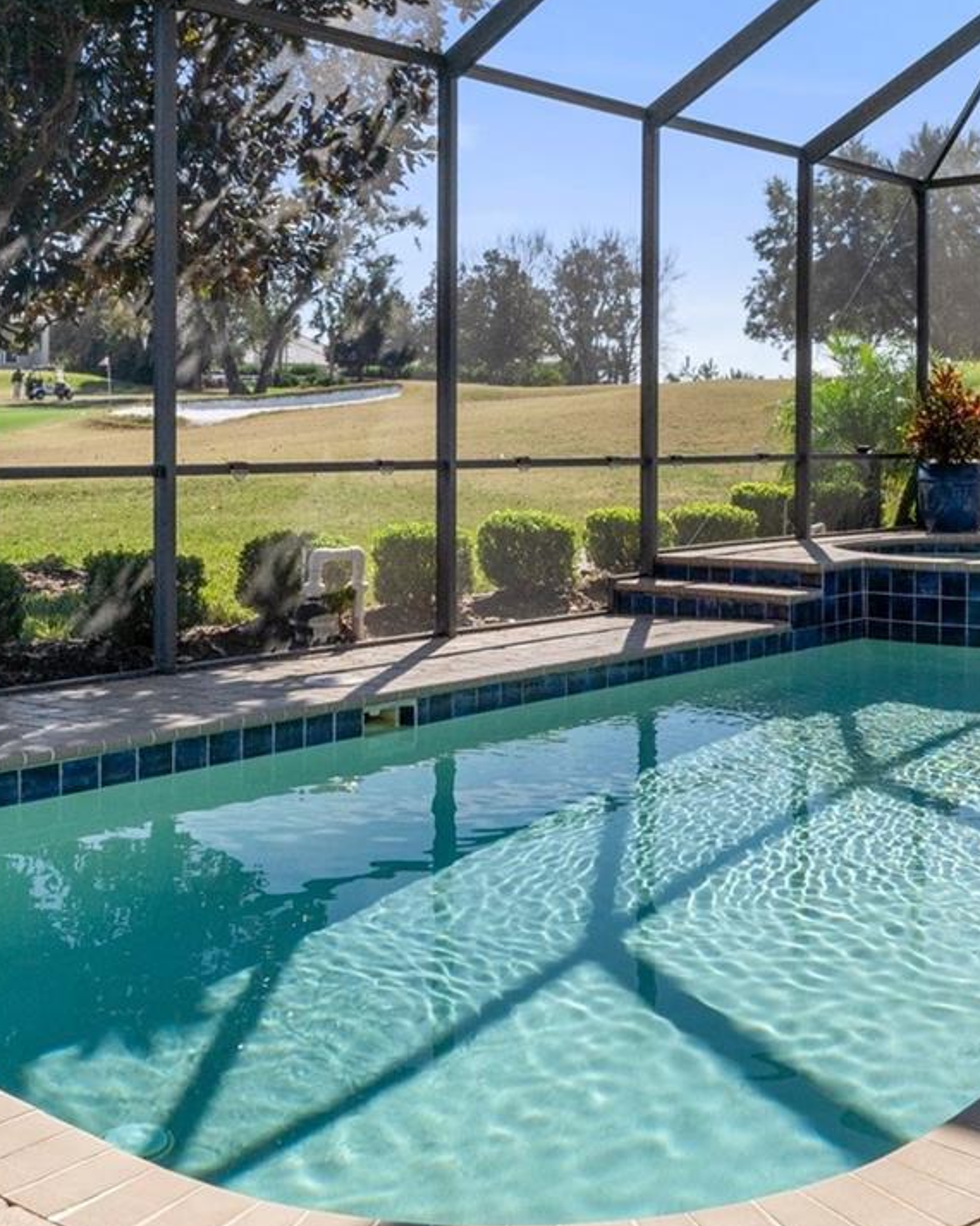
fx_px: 1489
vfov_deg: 44.5
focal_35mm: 41
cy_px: 490
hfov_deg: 36.4
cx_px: 531
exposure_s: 1/320
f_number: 8
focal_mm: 13
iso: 320
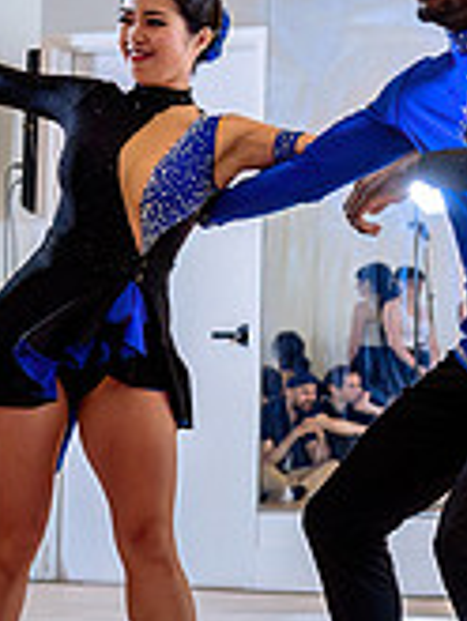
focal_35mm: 133
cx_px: 1103
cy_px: 310
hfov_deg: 9.9
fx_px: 2389
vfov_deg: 14.8
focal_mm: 34
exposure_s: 1/250
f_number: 2.8
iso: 1600
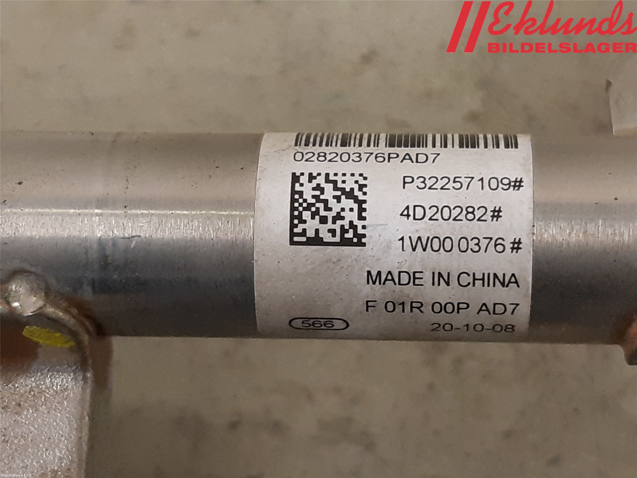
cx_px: 318
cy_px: 239
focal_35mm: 26
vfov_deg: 53.1
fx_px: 478
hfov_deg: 67.3
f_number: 1.7
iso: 200
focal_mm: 3.93
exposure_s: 1/50
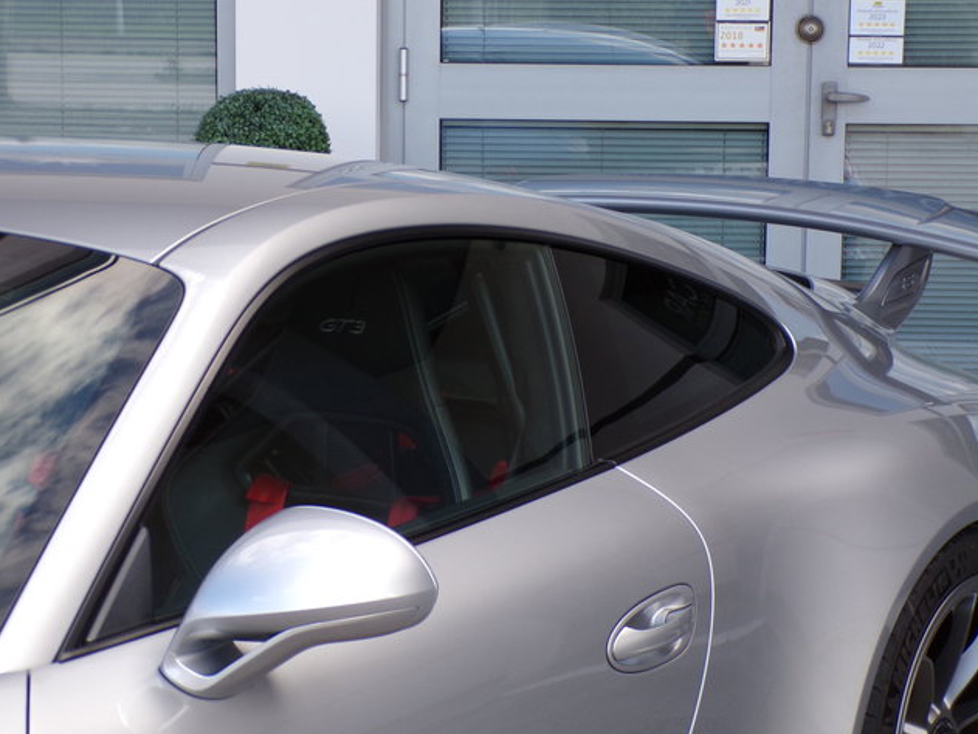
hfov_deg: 21.8
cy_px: 396
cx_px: 468
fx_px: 2544
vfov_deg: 16.4
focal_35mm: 90
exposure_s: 1/170
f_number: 3.9
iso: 100
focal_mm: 13.3
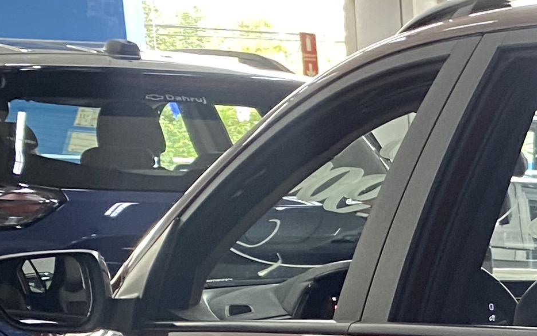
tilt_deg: -15.7
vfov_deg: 10.2
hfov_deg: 15.0
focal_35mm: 119
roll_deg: -1.1
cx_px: 992
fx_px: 1742
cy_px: 654
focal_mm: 4.25
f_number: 1.8
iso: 200
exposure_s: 1/60
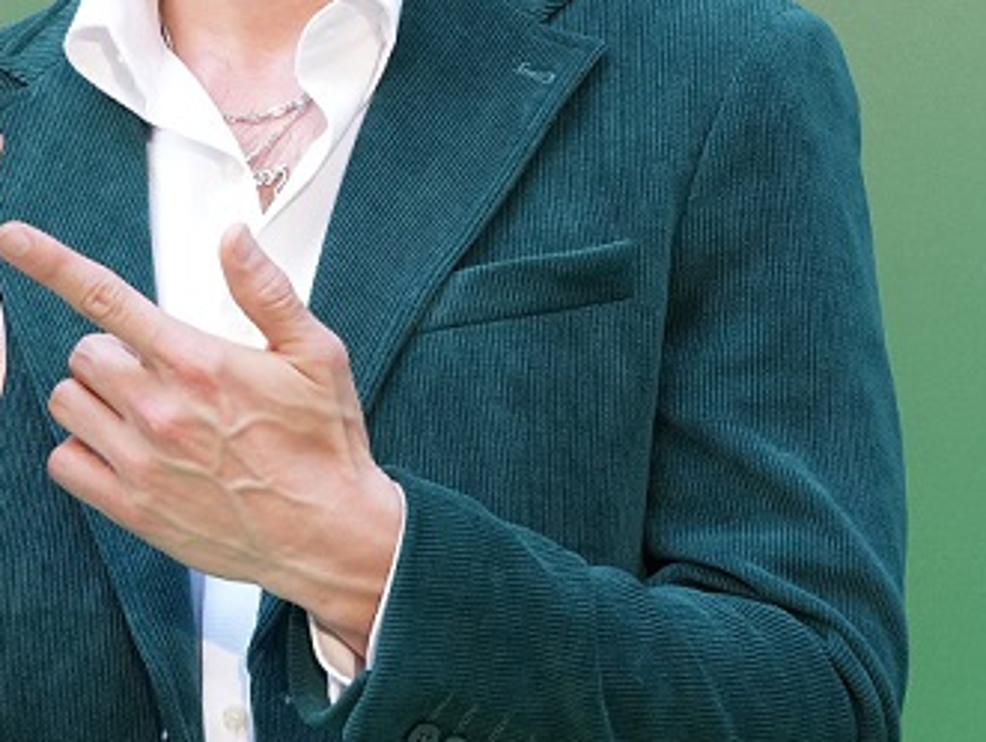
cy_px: 140
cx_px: 261
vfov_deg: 8.8
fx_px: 4819
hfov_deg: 11.7
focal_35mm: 169
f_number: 7.1
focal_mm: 55
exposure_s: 1/100
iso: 1250
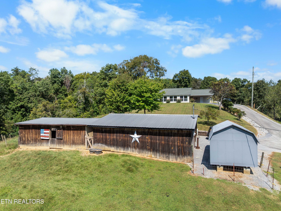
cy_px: 106
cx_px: 140
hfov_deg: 71.6
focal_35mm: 24
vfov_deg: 56.8
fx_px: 195
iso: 100
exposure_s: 1/50
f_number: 2.8
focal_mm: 12.29
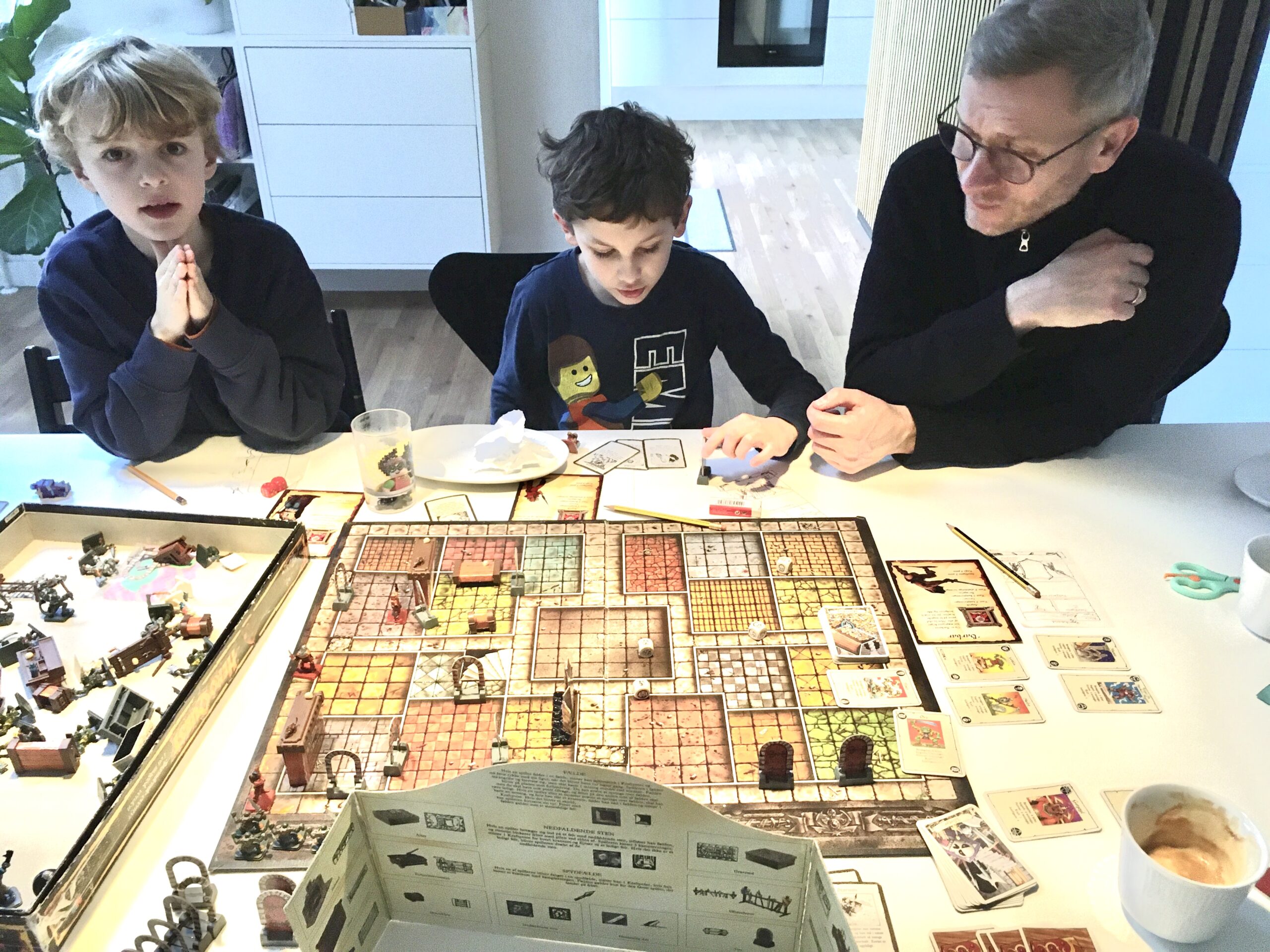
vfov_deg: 48.2
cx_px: 635
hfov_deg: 61.7
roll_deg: +0.2
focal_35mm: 29
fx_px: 1064
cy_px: 476
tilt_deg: -28.4
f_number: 2.2
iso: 200
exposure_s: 1/25
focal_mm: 4.15
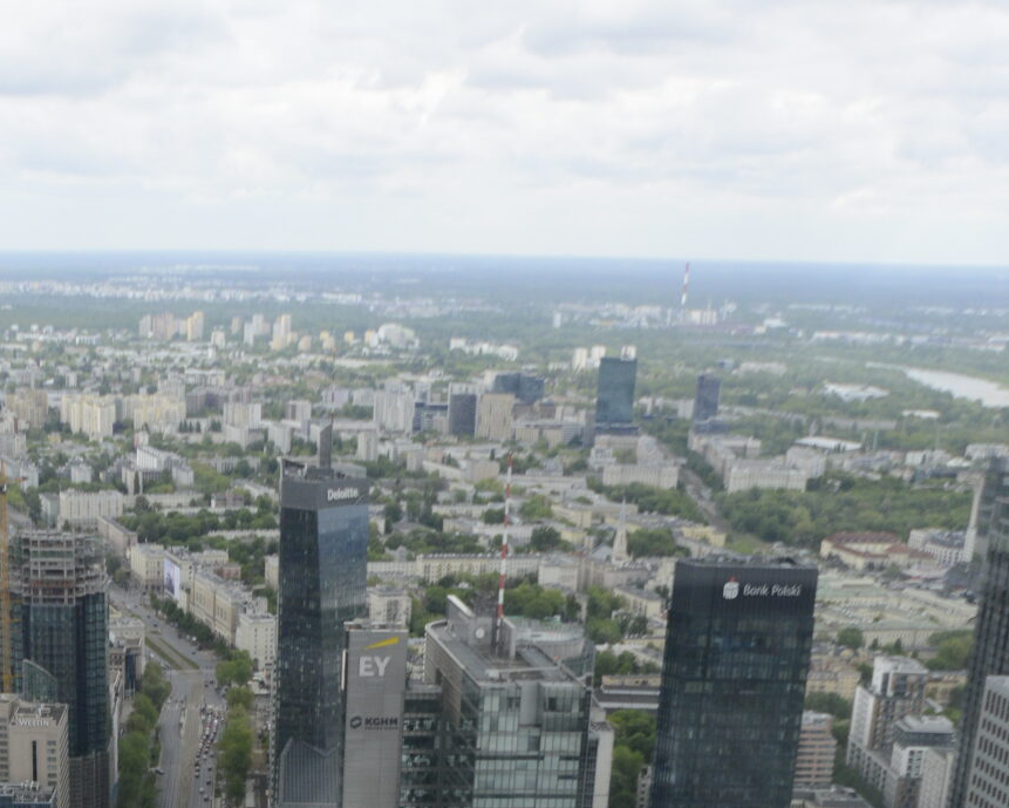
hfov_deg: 27.6
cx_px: 168
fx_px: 2001
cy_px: 1387
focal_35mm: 67
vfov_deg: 18.6
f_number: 5.6
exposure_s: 1/1600
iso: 1100
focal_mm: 24
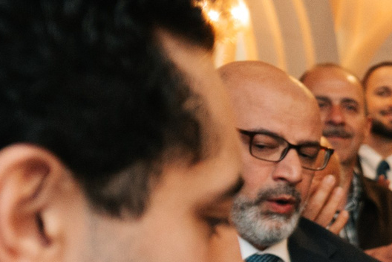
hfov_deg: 14.2
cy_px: 373
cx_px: 791
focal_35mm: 120
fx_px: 1307
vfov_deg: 11.1
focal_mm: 24
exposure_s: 1/200
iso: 1250
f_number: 2.8
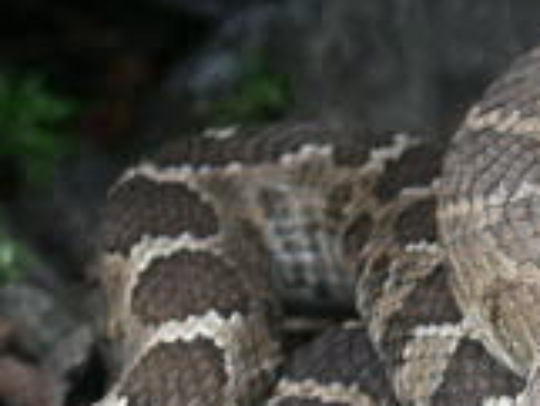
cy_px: 664
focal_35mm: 596
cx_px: 429
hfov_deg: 3.3
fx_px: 9304
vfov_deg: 2.5
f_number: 3.5
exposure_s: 1/180
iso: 100
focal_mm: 38.1
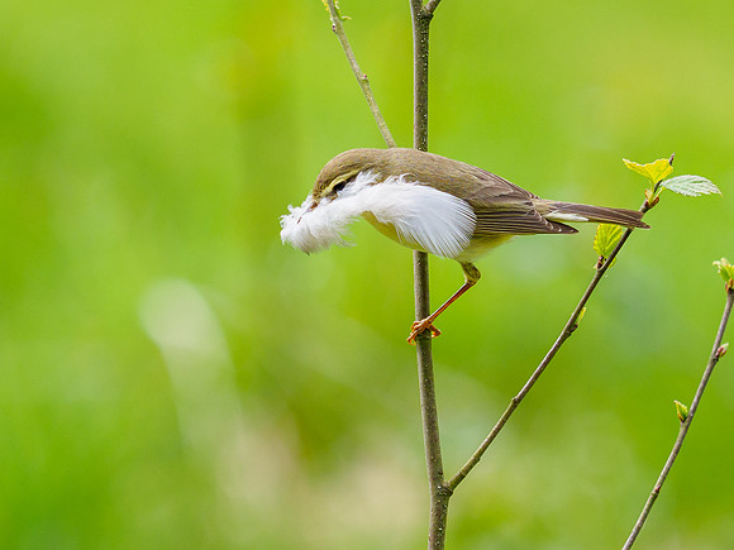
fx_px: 14325
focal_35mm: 676
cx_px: 279
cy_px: 187
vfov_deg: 2.2
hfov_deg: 2.9
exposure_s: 1/640
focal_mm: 150
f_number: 3.2
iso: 200
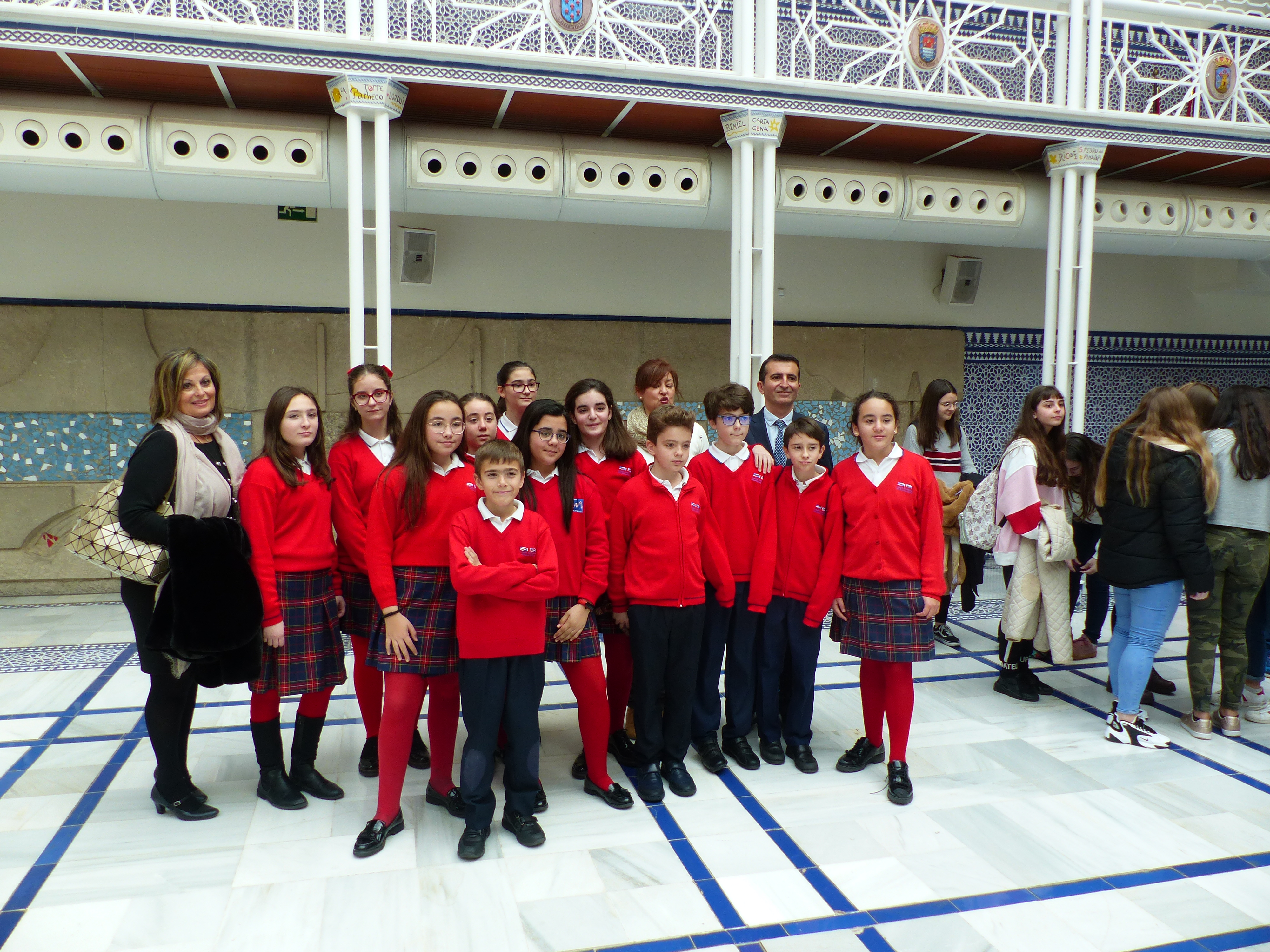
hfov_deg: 69.4
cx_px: 635
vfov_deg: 54.9
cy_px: 476
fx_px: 917
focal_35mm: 25
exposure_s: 1/60
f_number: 2.8
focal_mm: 4.5
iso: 100
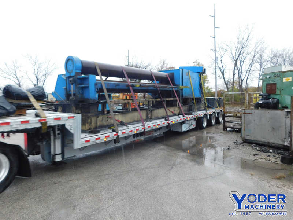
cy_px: 110
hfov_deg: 73.9
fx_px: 195
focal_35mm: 23
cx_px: 146
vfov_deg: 58.9
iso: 125
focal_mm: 4
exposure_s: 1/40
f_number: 3
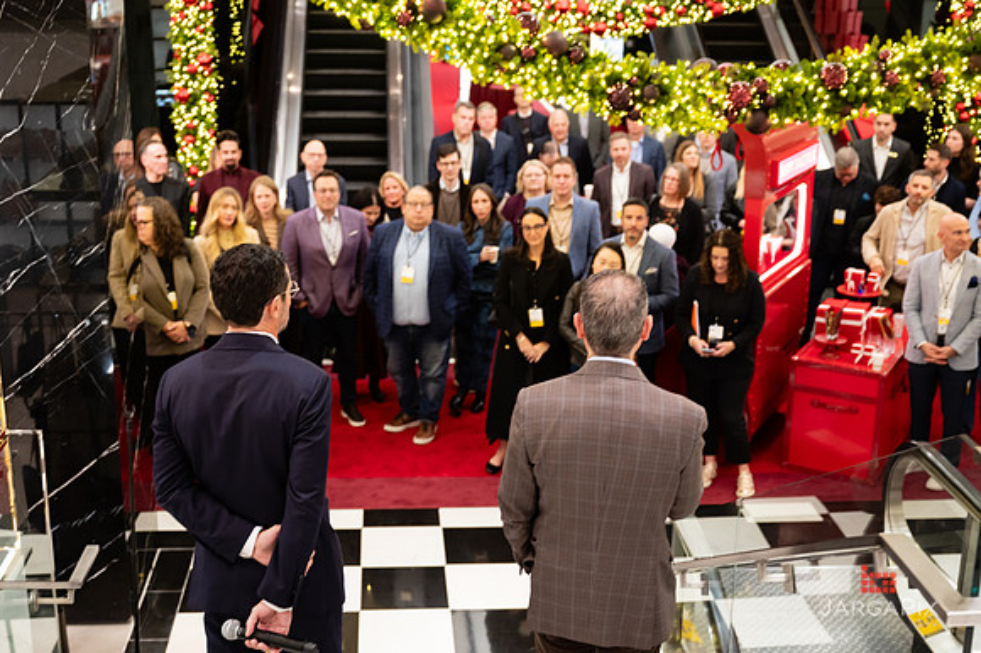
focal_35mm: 45
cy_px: 312
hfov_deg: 44.0
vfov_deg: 30.1
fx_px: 1215
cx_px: 469
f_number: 3.2
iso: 1250
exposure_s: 1/160
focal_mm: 42
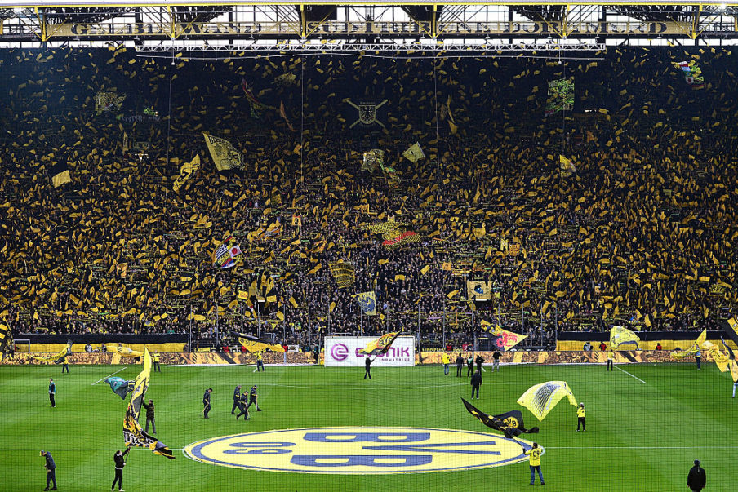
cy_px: 246
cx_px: 369
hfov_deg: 28.8
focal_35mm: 70
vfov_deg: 19.5
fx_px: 1435
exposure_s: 1/500
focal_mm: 70
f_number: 5
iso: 800
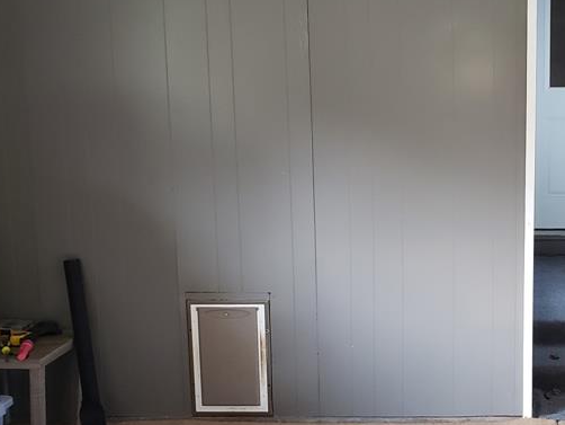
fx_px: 865
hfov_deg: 33.9
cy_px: 185
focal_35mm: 53
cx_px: 524
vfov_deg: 27.5
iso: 250
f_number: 2.4
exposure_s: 1/40
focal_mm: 4.3
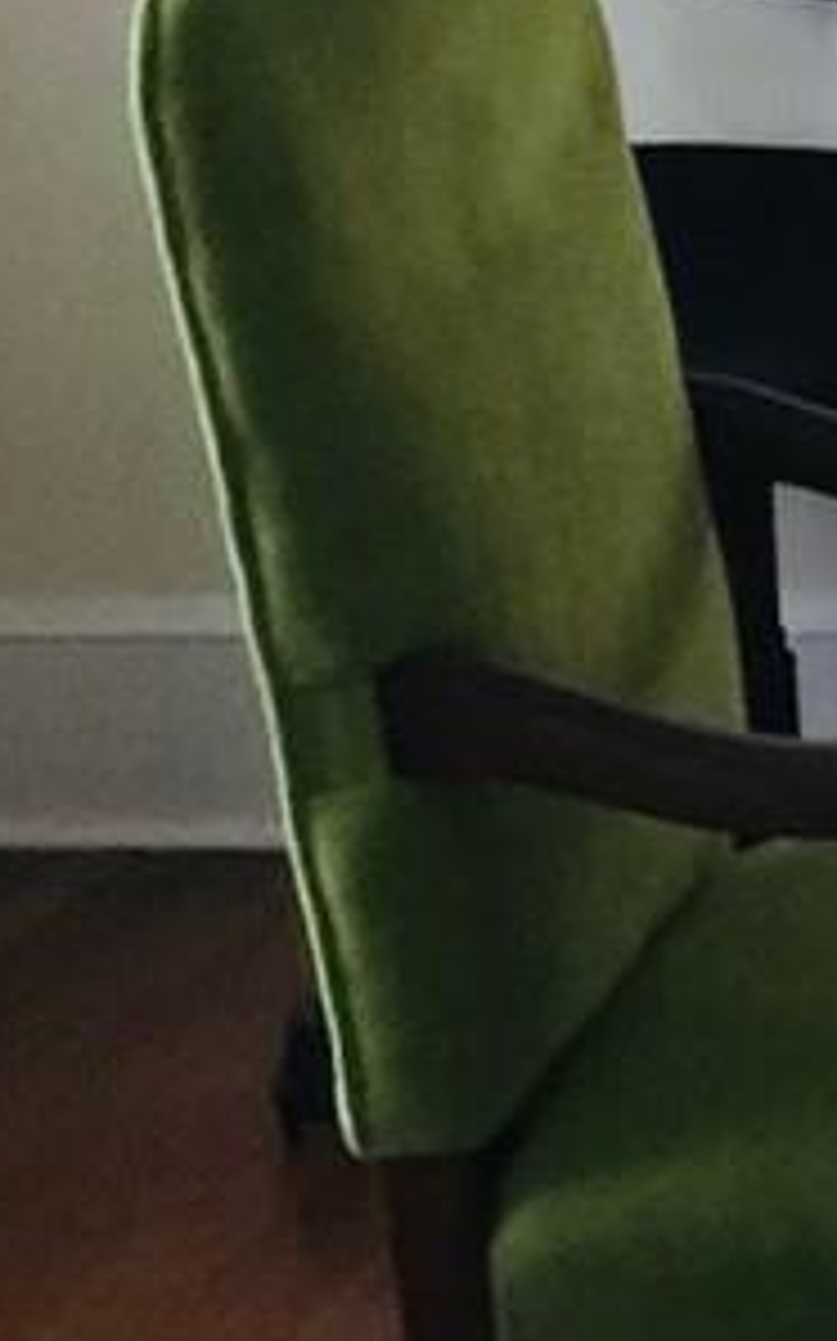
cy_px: -562
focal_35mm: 211
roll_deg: +0.6
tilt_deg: -7.9
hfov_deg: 5.7
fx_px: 7708
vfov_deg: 9.7
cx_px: 2817
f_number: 2.2
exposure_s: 1/4
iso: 64
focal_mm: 4.15
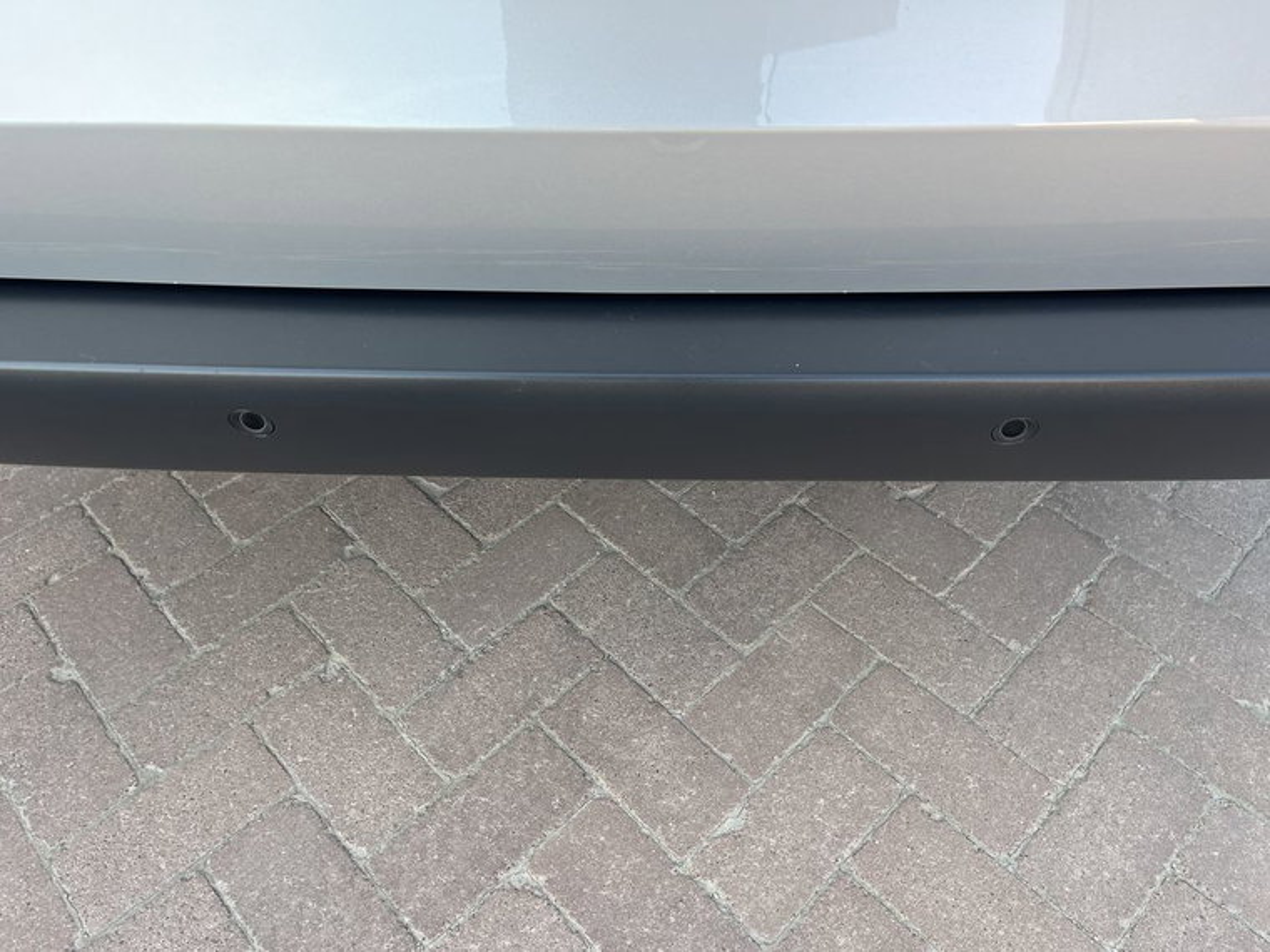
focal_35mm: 26
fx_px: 954
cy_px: 476
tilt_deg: -46.0
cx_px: 635
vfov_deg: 53.1
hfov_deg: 67.3
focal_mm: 5.1
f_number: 1.6
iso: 40
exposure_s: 1/229
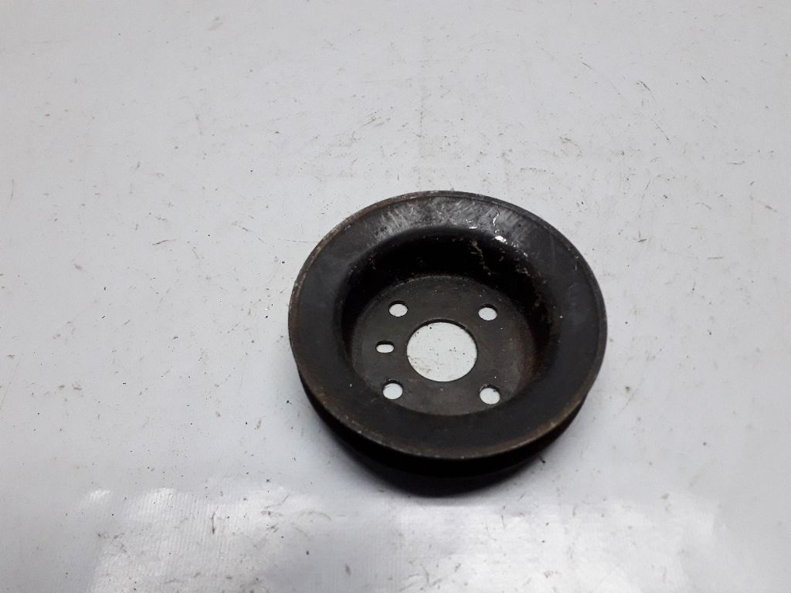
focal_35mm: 27
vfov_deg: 51.4
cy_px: 296
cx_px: 396
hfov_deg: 65.3
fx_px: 617
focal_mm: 3.6
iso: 250
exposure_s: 1/50
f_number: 1.9
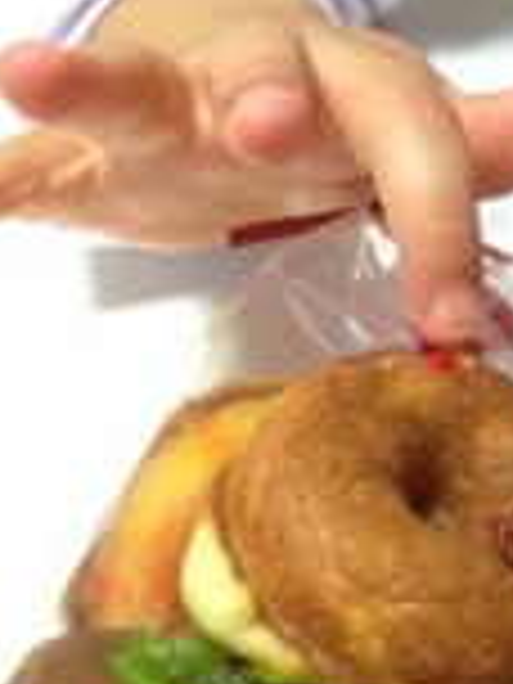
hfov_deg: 14.8
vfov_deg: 18.2
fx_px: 1936
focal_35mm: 98
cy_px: -292
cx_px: 540
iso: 200
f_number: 2.4
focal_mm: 4.12
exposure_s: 1/20
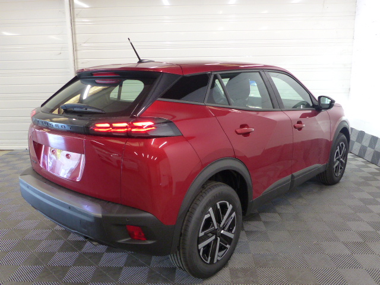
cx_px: 190
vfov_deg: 48.2
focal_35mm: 29
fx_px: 318
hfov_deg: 61.7
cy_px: 142
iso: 400
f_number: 2.8
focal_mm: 5.1
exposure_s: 1/30
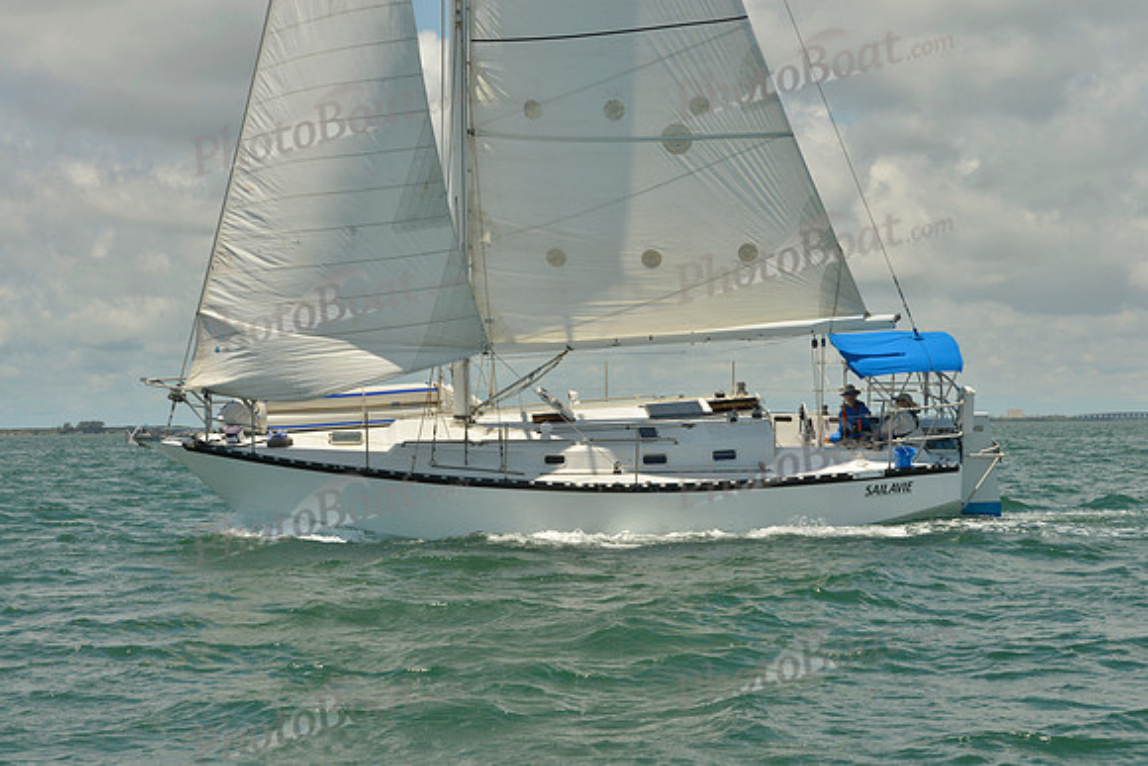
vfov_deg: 19.5
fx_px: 2233
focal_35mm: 70
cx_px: 574
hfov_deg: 28.8
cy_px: 383
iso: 280
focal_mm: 70
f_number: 13
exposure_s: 1/800
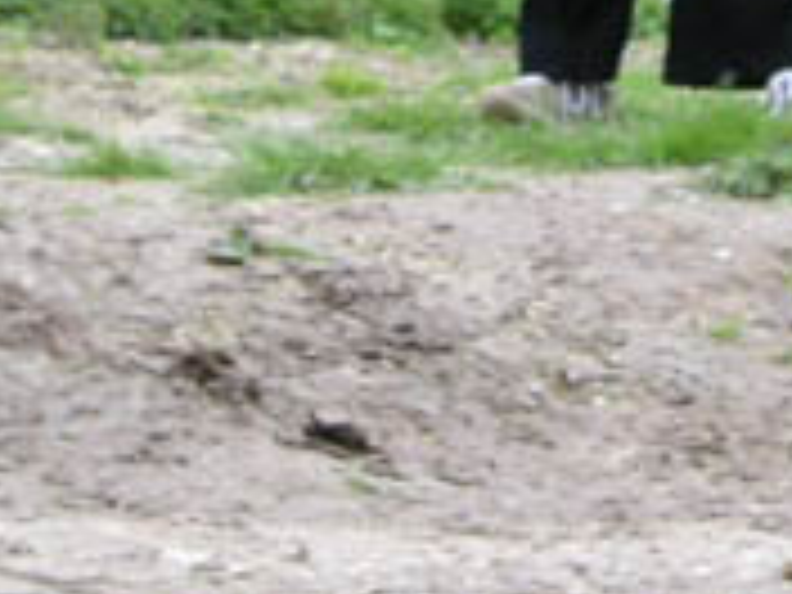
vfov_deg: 10.4
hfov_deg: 14.1
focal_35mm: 140
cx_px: 374
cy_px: -112
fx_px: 3203
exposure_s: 1/180
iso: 50
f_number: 2.8
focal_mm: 6
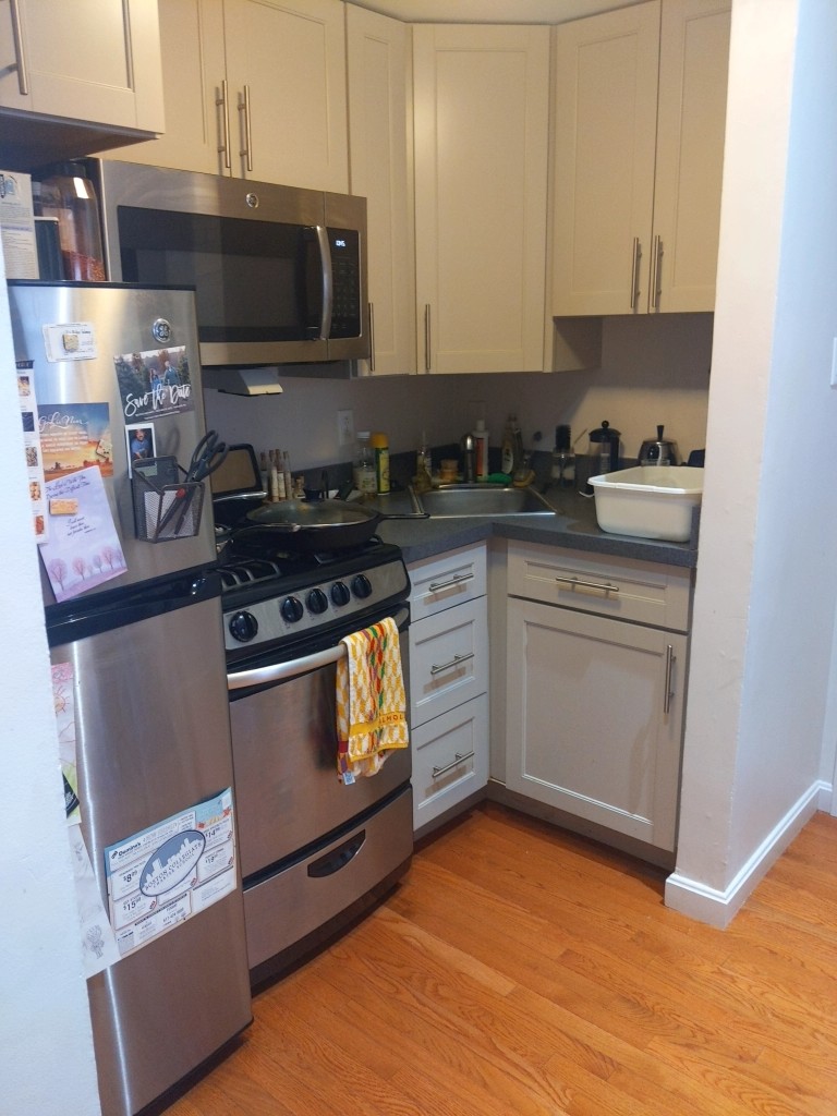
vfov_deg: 65.3
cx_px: 418
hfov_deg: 51.4
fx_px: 870
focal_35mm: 27
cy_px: 558
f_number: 1.8
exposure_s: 1/24
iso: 125
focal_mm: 4.44
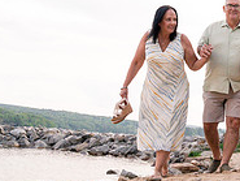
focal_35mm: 78
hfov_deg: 22.6
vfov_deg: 18.7
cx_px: 304
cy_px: 153
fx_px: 541
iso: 800
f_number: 8
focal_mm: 24
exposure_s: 1/250
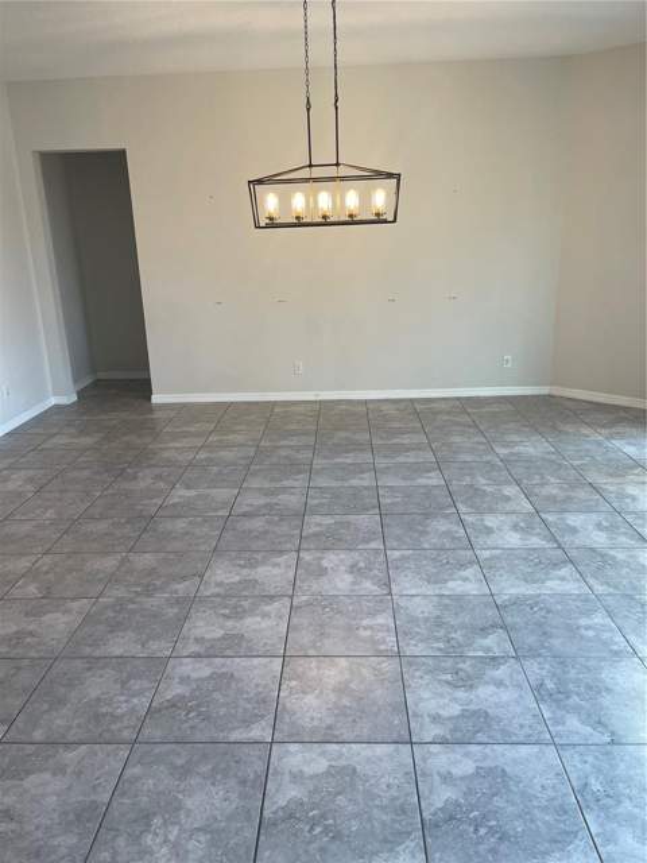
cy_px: 432
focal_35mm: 25
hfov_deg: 54.9
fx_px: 623
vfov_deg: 69.4
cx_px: 324
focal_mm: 5.1
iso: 80
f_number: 1.6
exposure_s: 1/120
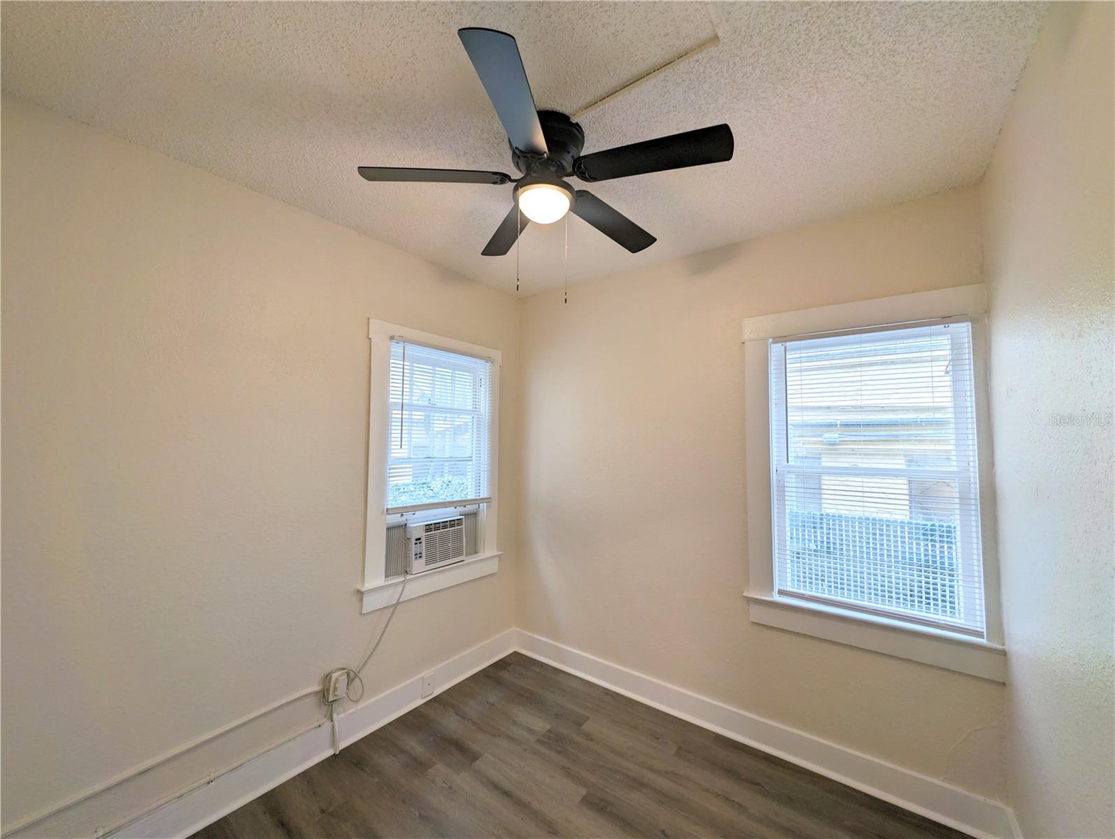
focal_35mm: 12
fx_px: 387
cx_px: 558
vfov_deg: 94.6
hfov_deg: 110.5
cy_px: 420
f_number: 1.95
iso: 45
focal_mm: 2.23
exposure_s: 1/42.7
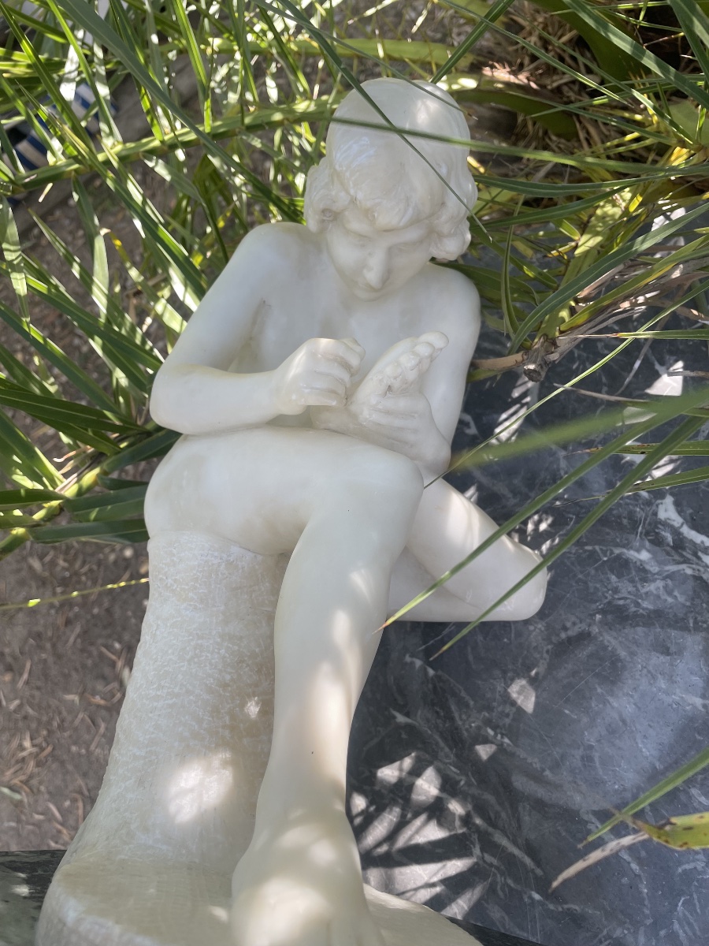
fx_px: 710
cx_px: 354
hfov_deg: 53.1
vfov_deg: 67.3
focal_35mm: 26
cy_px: 473
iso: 32
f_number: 1.6
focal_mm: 4.2
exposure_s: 1/144
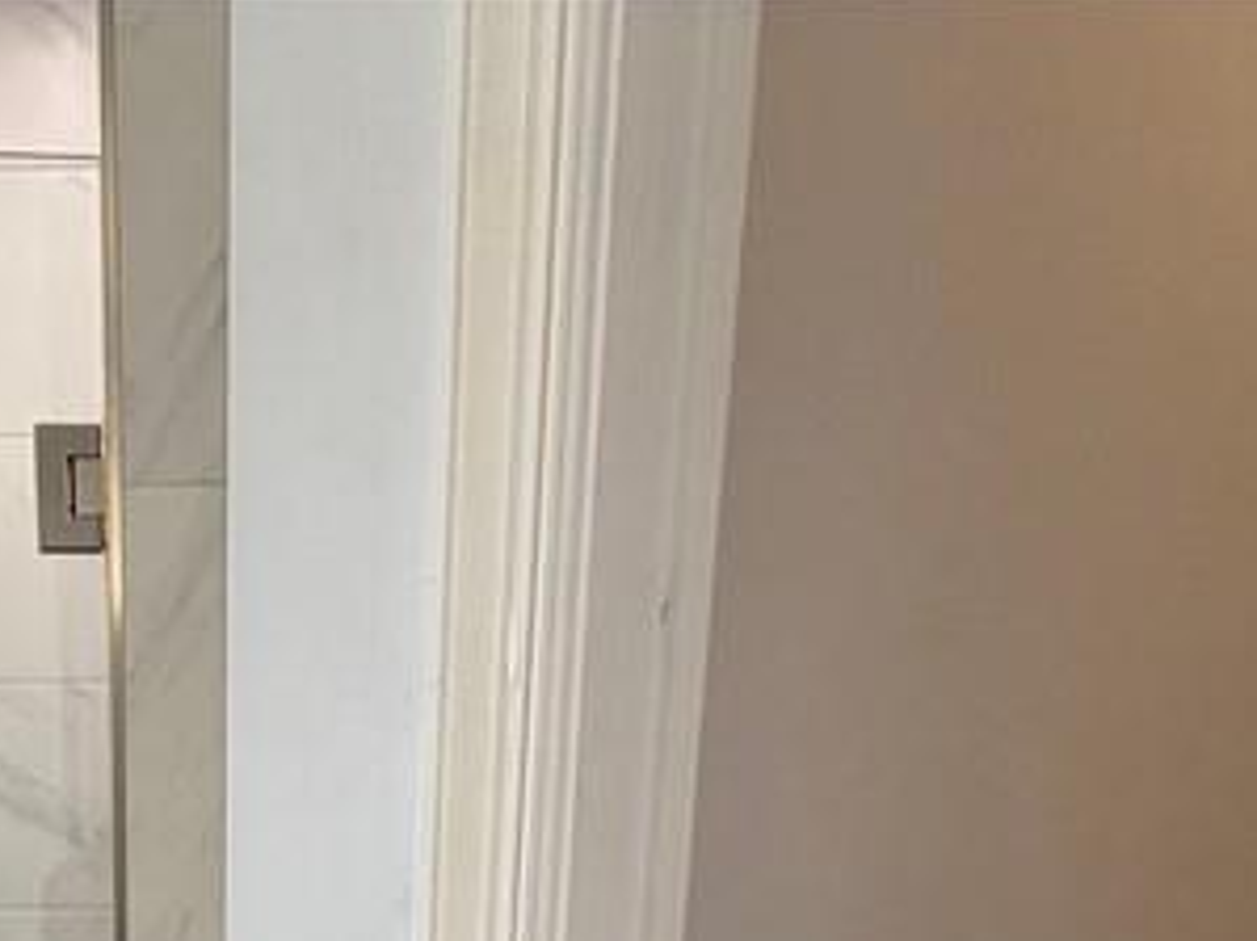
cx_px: 202
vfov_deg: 21.8
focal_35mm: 48
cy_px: 1605
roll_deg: +1.0
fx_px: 1742
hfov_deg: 37.8
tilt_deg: -19.8
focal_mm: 2.22
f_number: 2.2
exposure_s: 1/120
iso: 200
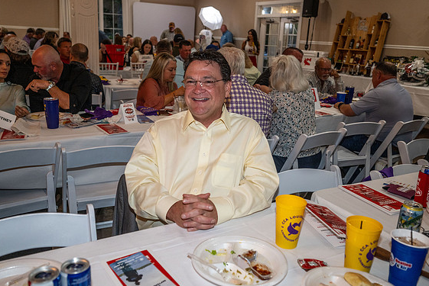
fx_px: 370
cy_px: 140
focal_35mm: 31
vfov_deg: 42.4
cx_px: 210
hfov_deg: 60.2
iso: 1400
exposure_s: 1/200
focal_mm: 30
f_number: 4
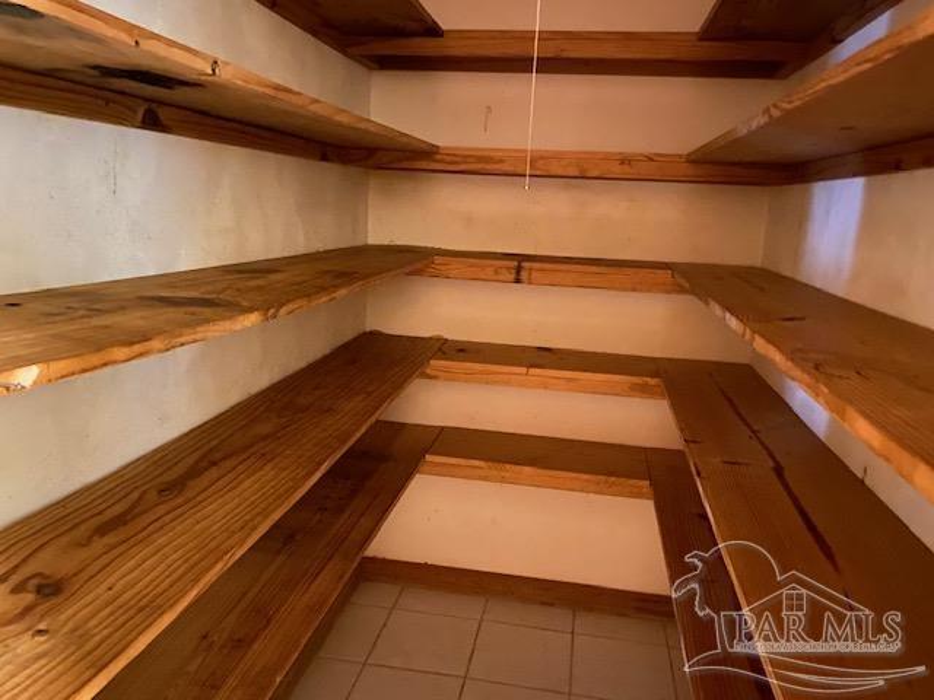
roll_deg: -1.7
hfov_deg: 67.3
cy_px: 350
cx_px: 467
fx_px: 702
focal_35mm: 26
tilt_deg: -10.7
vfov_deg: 53.1
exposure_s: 1/4
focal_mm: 4.25
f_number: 1.8
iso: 800
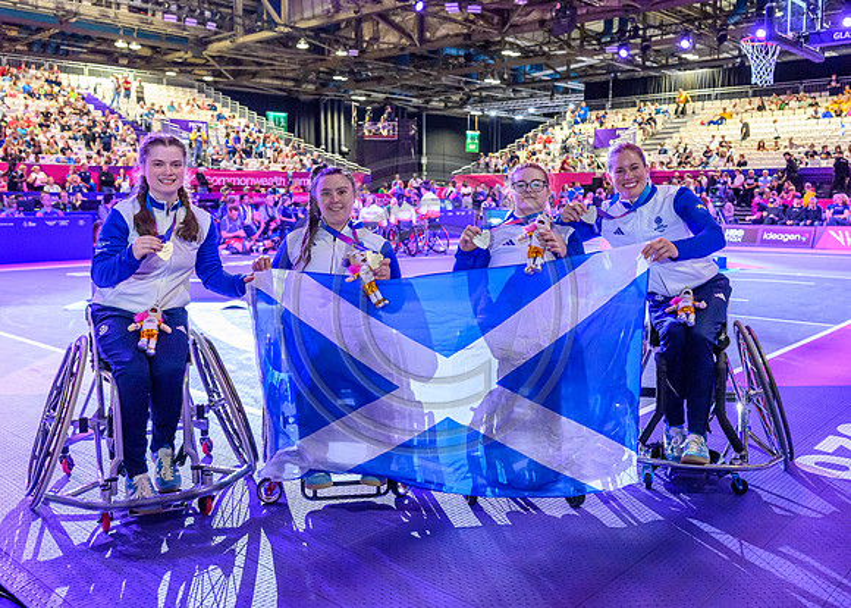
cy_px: 277
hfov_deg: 57.0
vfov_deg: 42.3
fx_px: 784
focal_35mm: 32
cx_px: 420
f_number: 3.5
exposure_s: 1/250
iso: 10000
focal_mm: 26
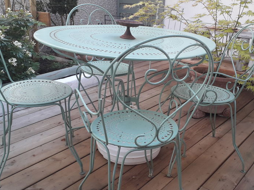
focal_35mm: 39
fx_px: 286
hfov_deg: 47.7
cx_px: 145
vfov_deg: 36.8
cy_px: 89
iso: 40
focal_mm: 3.6
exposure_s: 1/141
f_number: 1.9
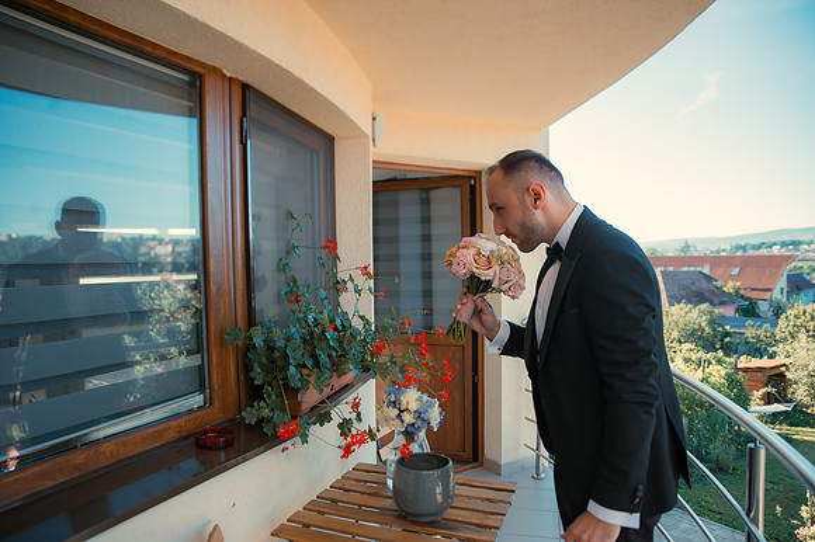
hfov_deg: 73.8
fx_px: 543
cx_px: 408
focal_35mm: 24
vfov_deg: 53.1
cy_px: 271
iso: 100
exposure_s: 1/250
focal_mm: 24
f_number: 3.2
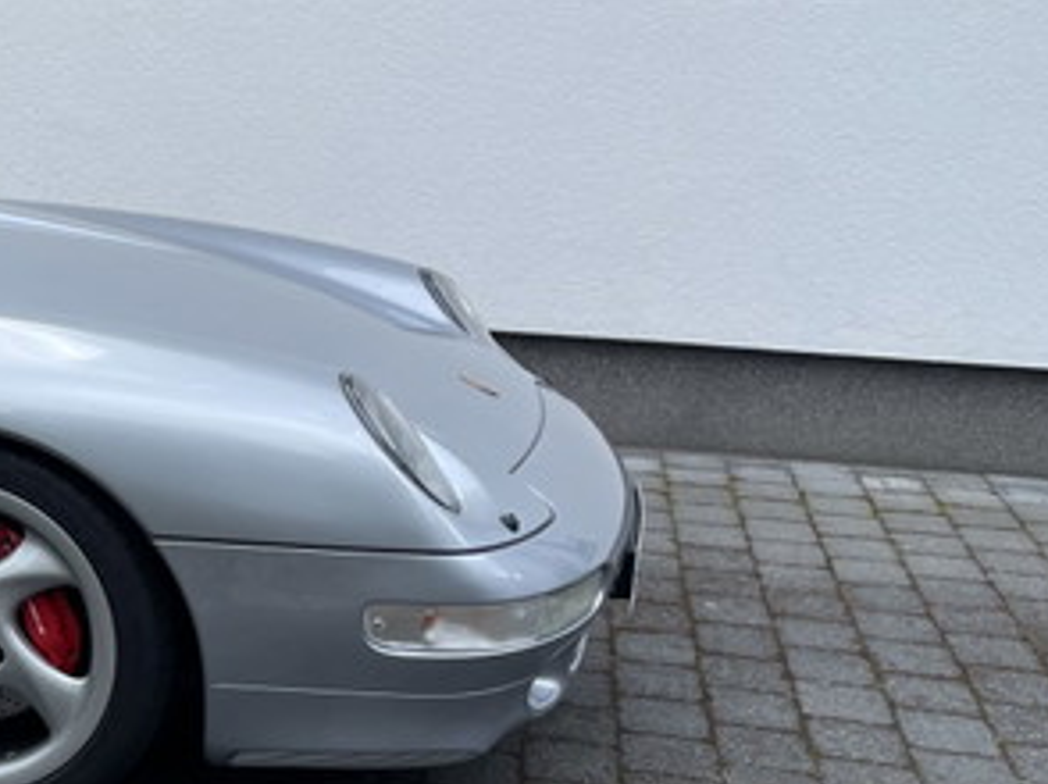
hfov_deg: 25.1
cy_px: 417
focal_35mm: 68
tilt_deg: -11.1
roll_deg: -0.7
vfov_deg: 21.6
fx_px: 2057
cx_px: -274
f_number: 1.6
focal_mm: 4.2
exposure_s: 1/1401
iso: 32
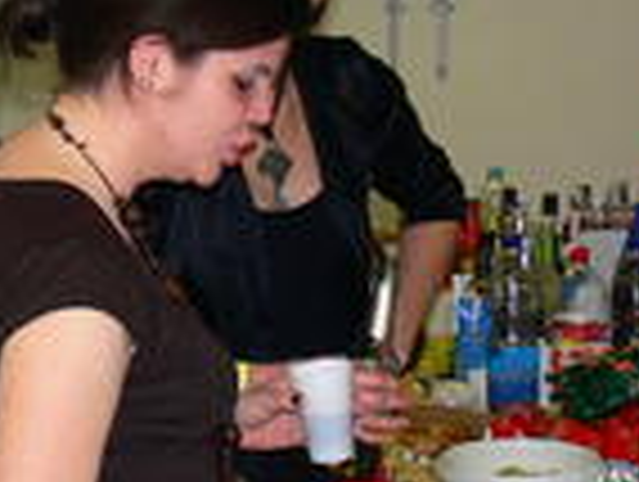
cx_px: -32
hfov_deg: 16.5
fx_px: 2145
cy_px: 315
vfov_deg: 12.8
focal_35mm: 116
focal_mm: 7.4
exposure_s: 1/30
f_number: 2.8
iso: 100
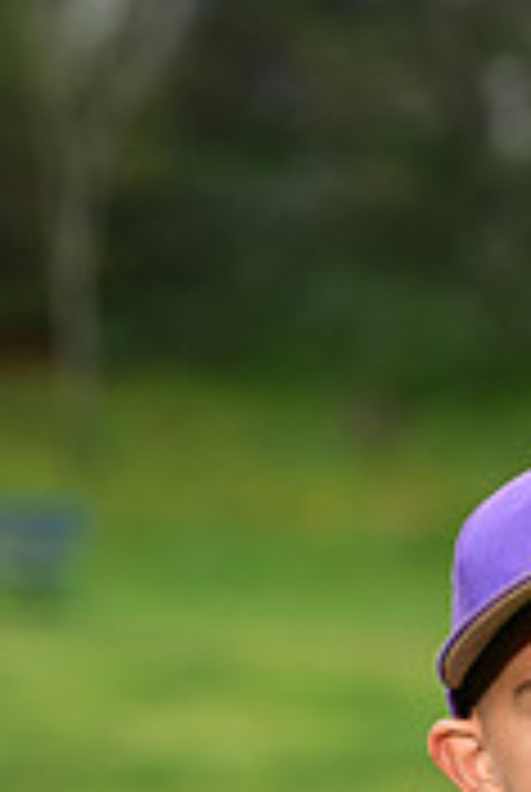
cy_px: 1058
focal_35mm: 444
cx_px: 772
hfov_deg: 3.1
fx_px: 9784
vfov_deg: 4.6
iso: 400
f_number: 5.6
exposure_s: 1/250
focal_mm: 135
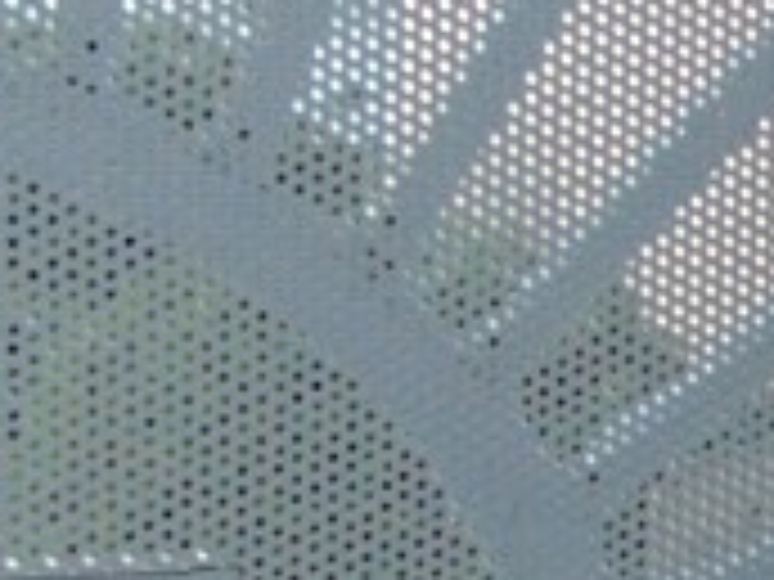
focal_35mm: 179
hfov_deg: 10.1
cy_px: 549
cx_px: 1593
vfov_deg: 8.3
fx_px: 4002
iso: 200
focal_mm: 5.4
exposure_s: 1/40
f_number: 3.1
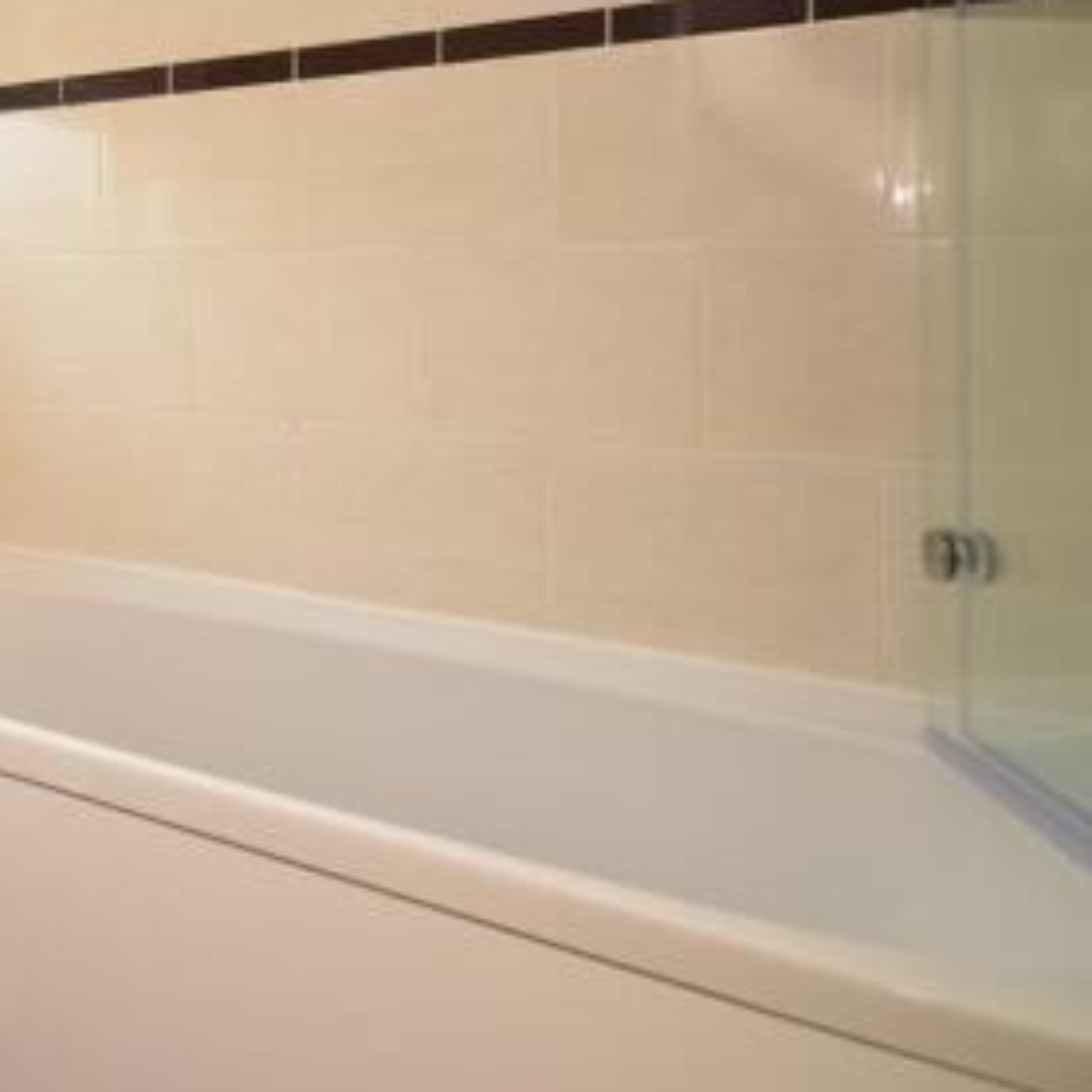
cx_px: -102
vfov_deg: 46.0
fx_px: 1231
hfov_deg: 39.4
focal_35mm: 34
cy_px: 263
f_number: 5
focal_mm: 11.5
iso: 200
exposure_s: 1/30
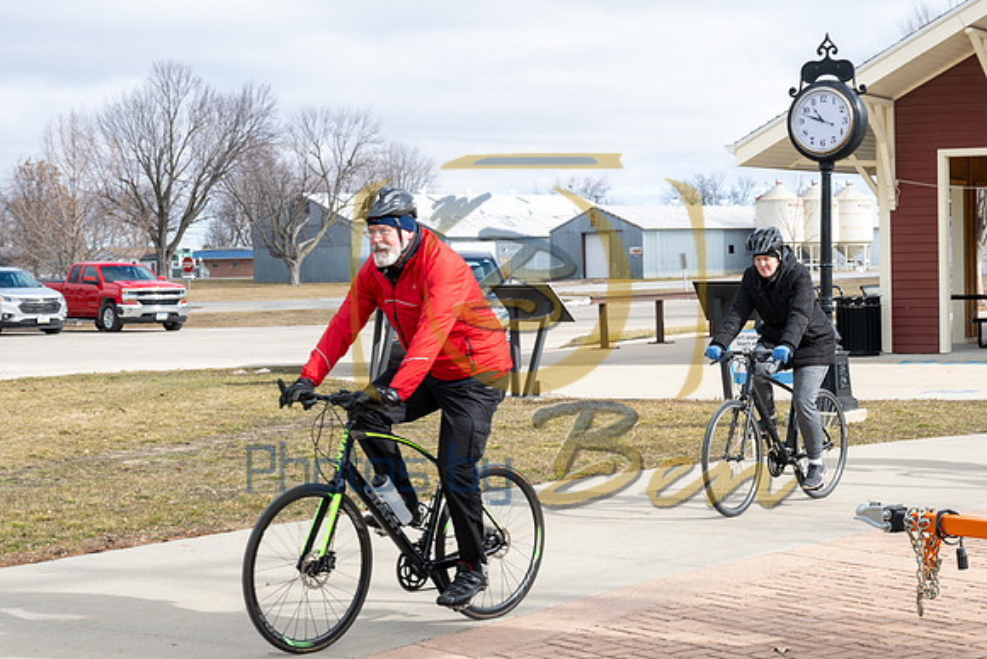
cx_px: 572
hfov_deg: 25.9
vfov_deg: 17.5
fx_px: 2139
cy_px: 336
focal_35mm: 78
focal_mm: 48
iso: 250
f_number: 7.1
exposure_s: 1/250
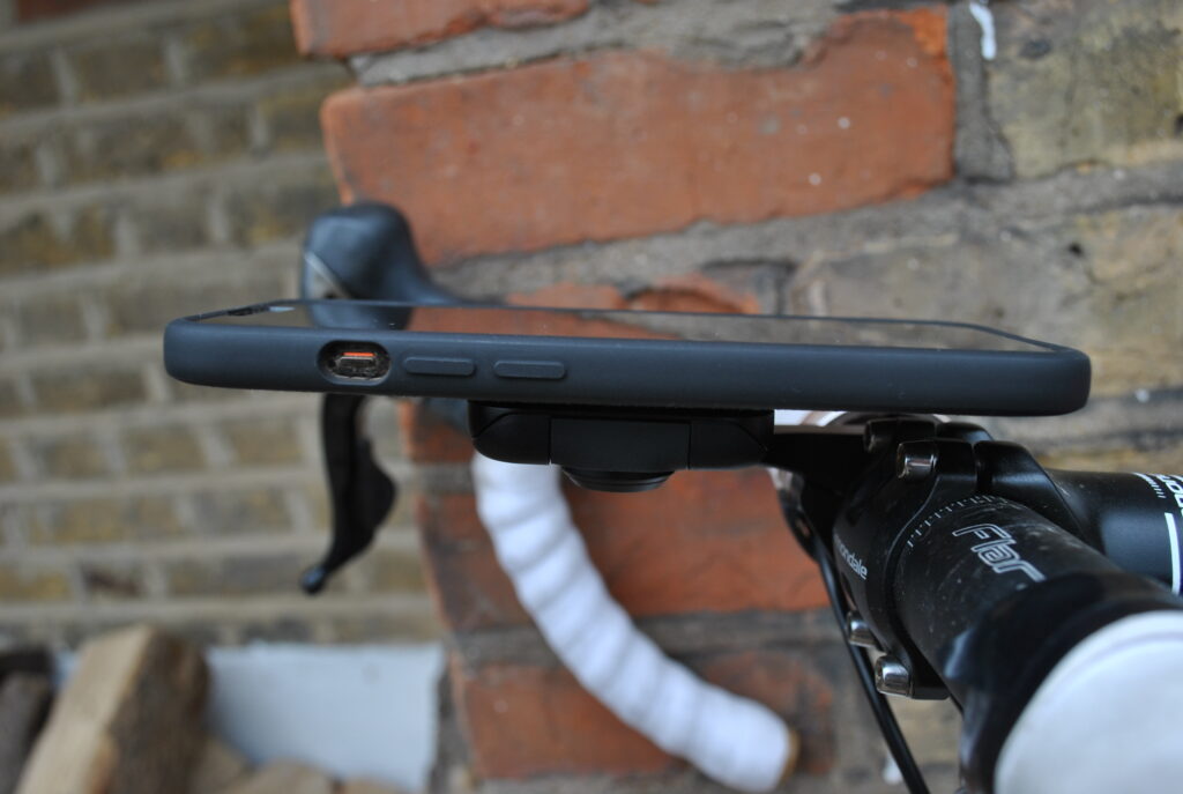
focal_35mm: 36
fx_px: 1185
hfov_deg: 53.0
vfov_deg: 37.0
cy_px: 397
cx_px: 592
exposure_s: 1/125
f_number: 5.6
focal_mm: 24
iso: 140
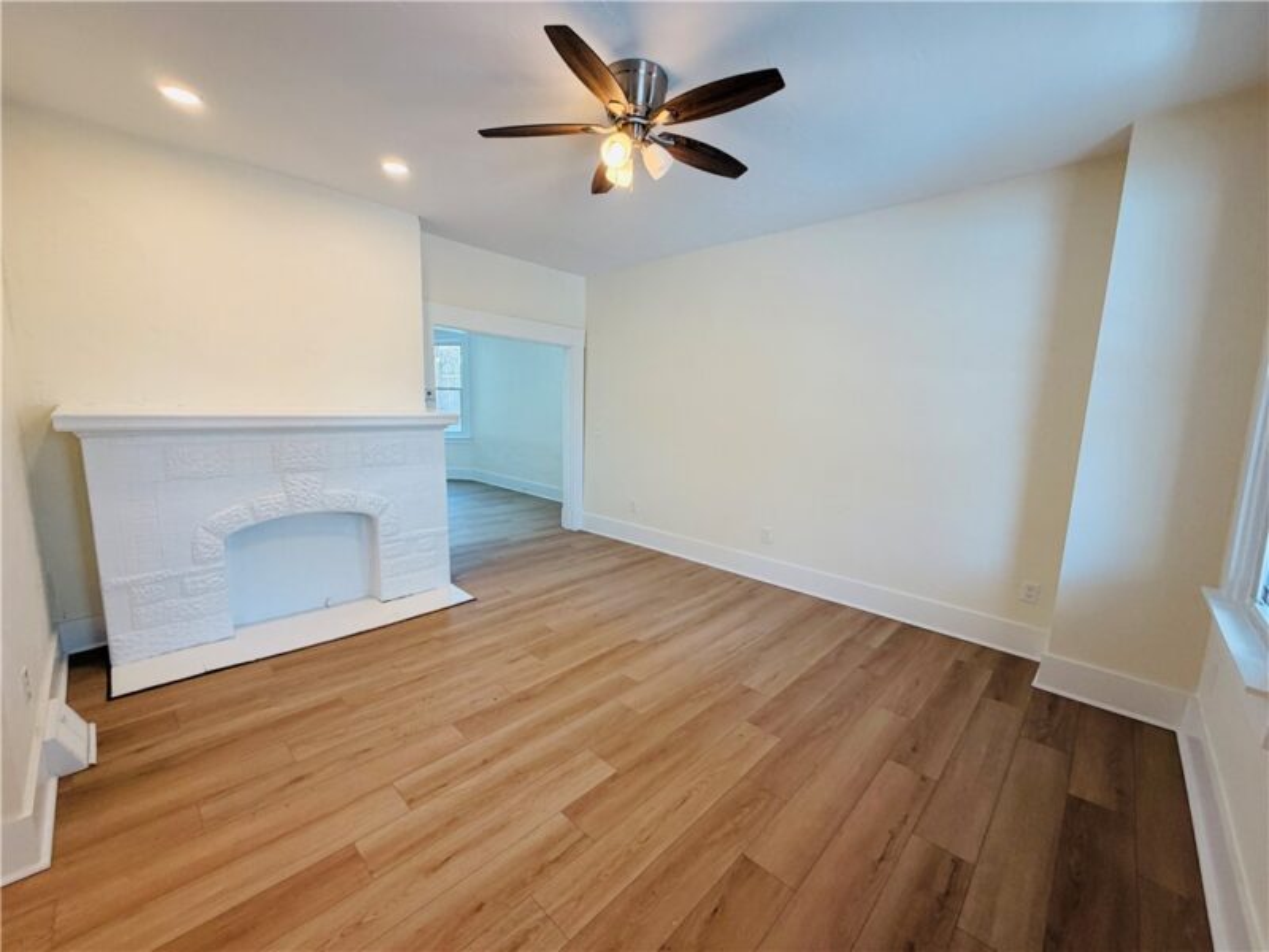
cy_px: 476
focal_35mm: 14
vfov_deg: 85.7
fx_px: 513
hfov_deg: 102.1
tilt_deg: -8.3
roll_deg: -1.8
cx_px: 634
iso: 160
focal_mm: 2.22
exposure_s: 1/120
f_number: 2.2
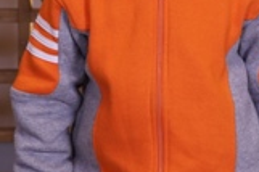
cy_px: -39
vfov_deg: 8.0
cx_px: 167
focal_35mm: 170
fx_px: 1222
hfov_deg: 12.1
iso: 500
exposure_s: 1/125
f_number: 4.5
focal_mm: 41
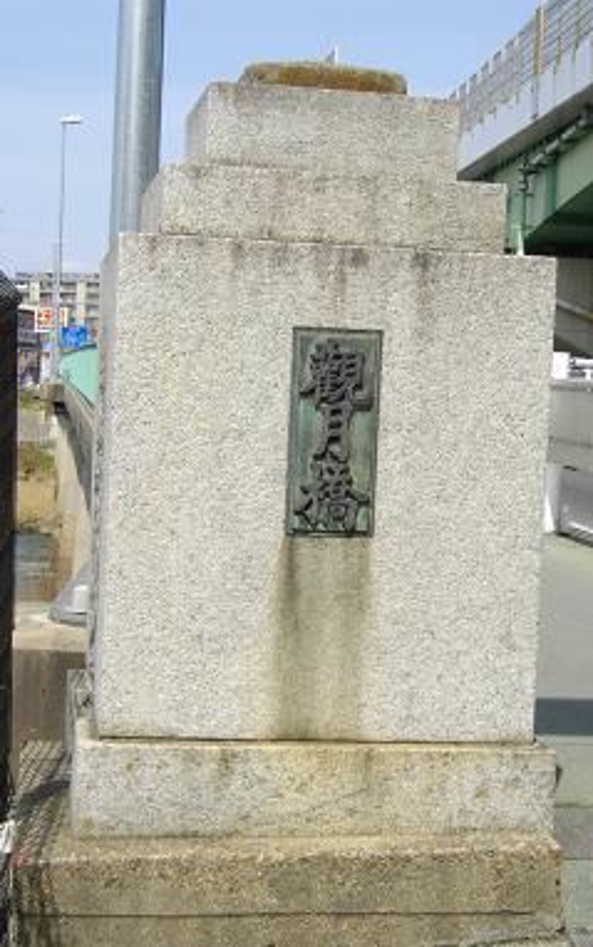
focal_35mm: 67
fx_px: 1731
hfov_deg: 19.4
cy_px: 477
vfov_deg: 30.6
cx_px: 323
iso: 100
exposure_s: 1/200
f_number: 7.9
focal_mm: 11
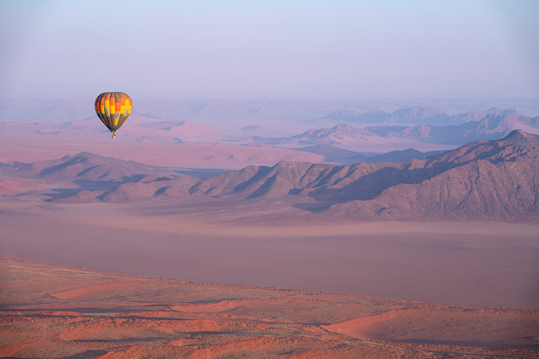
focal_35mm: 85
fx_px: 1273
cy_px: 180
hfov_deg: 23.9
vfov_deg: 16.1
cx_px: 270
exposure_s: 1/1000
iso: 250
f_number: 4
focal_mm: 85
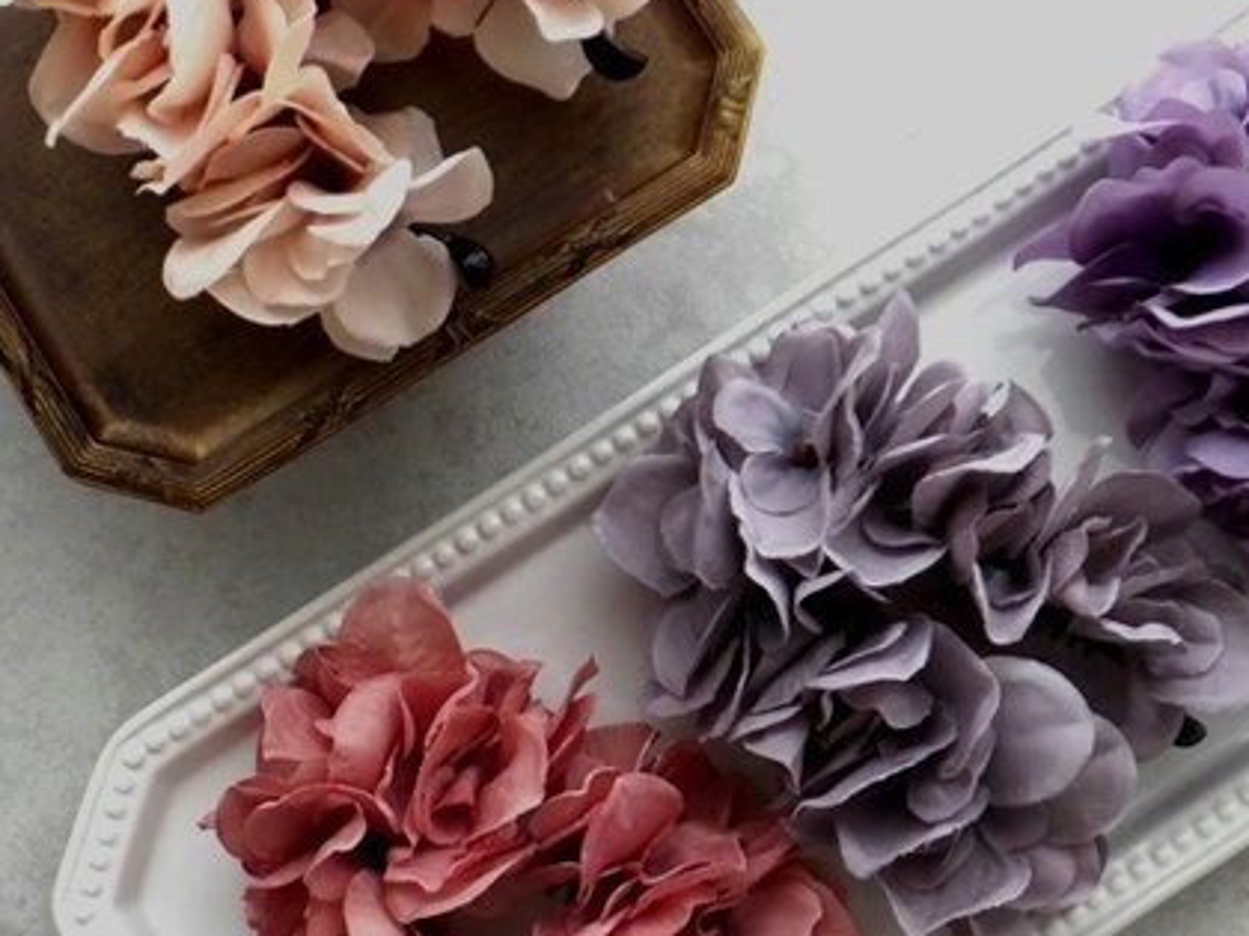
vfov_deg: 21.3
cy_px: 434
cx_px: 549
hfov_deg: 28.1
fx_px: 2490
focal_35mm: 69
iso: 160
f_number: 3.8
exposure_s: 1/50
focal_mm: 6.1
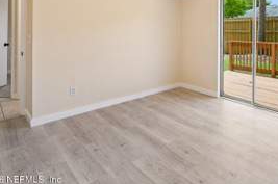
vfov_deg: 44.5
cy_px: 28
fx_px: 208
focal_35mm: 27
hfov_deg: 61.5
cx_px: 225
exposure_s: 1/30
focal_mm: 15
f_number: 8
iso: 100
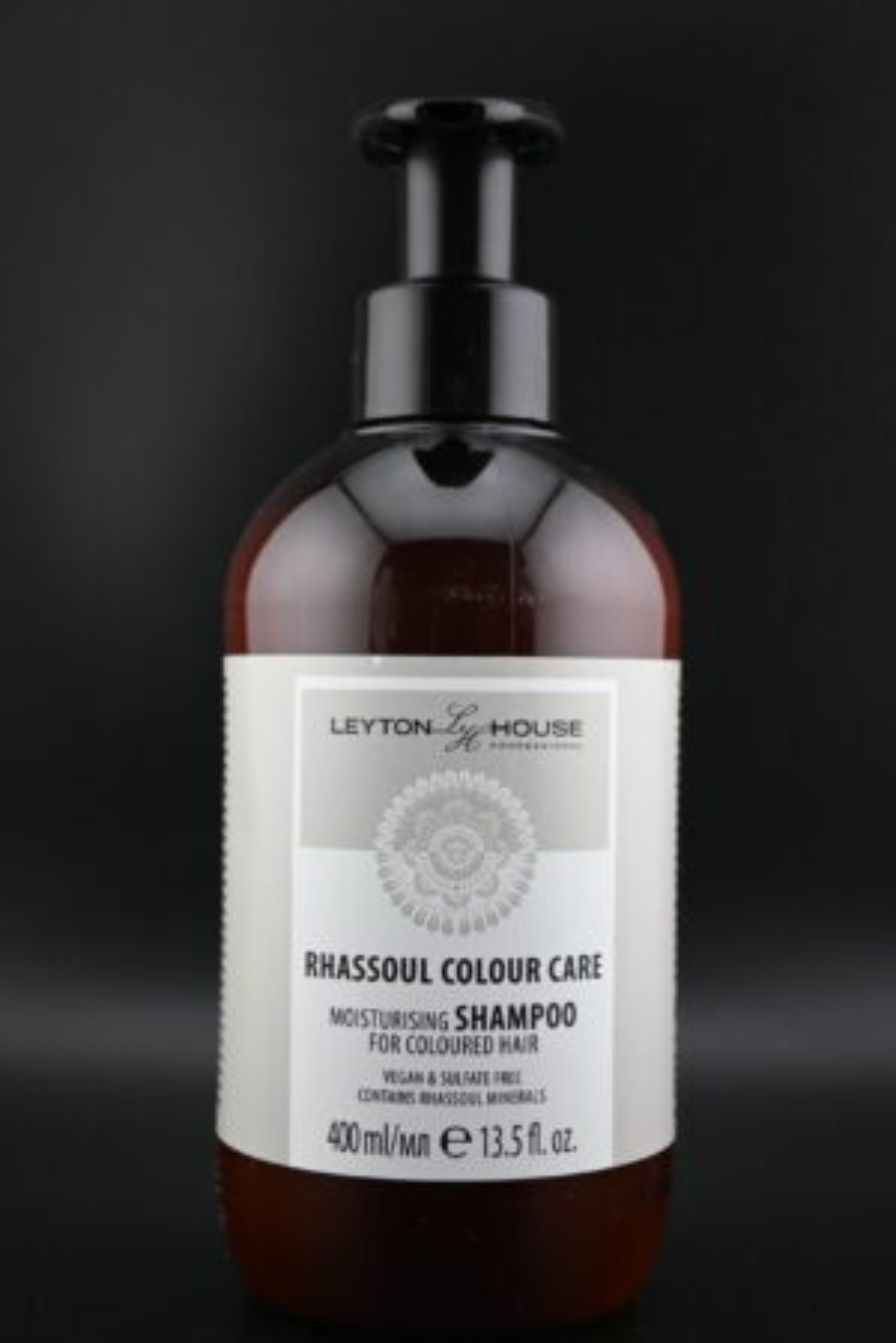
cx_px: 448
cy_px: 672
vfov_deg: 37.9
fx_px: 1960
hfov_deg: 25.8
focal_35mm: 52
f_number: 5.3
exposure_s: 1/60
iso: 140
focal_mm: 35
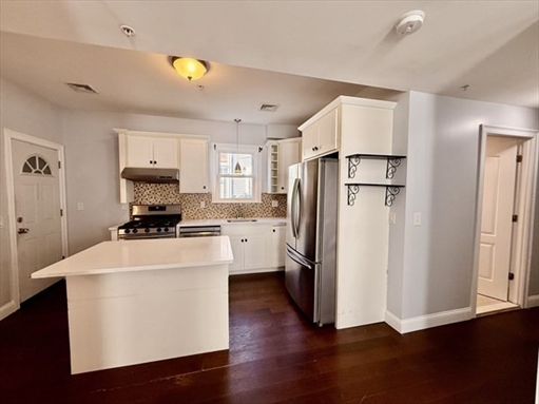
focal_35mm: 14
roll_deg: +0.0
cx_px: 270
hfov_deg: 102.1
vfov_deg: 85.7
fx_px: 218
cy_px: 202
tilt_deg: -2.6
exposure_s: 1/120
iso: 200
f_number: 2.2
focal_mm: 2.22
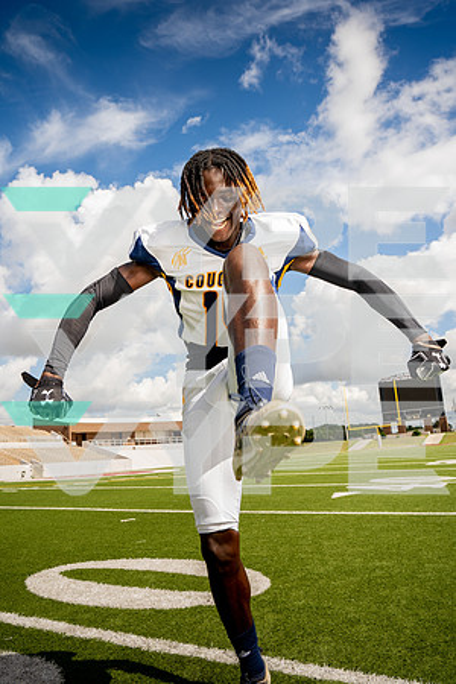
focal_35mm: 28
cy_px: 342
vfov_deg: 65.5
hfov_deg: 46.4
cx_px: 228
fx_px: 532
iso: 125
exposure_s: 1/250
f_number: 8
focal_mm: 28
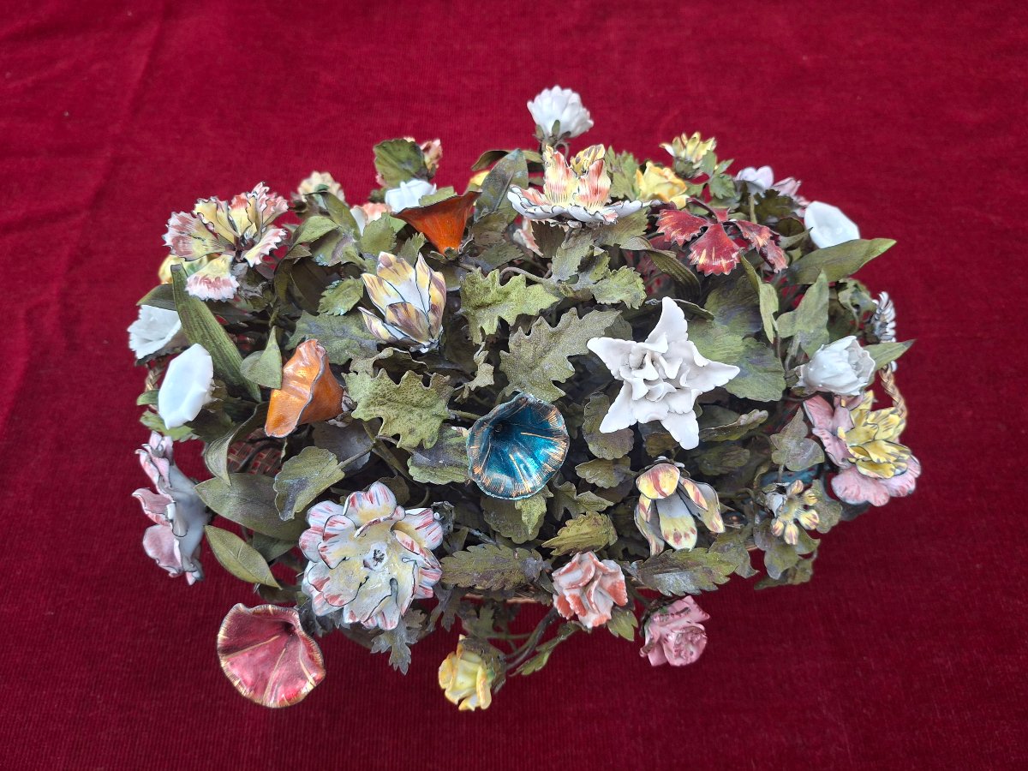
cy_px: 386
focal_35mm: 23
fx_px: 683
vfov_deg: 58.9
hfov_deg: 73.9
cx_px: 514
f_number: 1.8
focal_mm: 5.54
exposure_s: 1/100
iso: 125
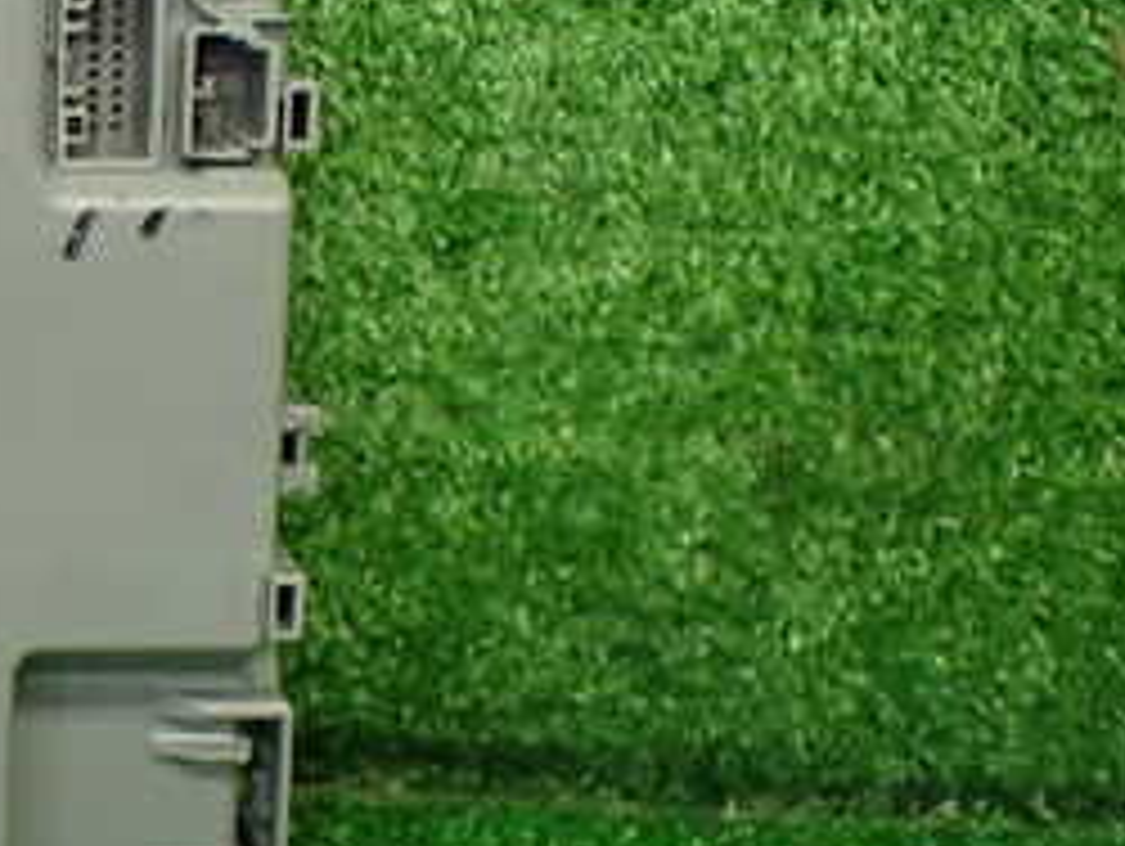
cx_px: -162
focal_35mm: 72
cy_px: 410
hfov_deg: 24.8
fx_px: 2342
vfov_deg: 20.5
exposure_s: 1/125
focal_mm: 5.4
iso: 500
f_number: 2.3
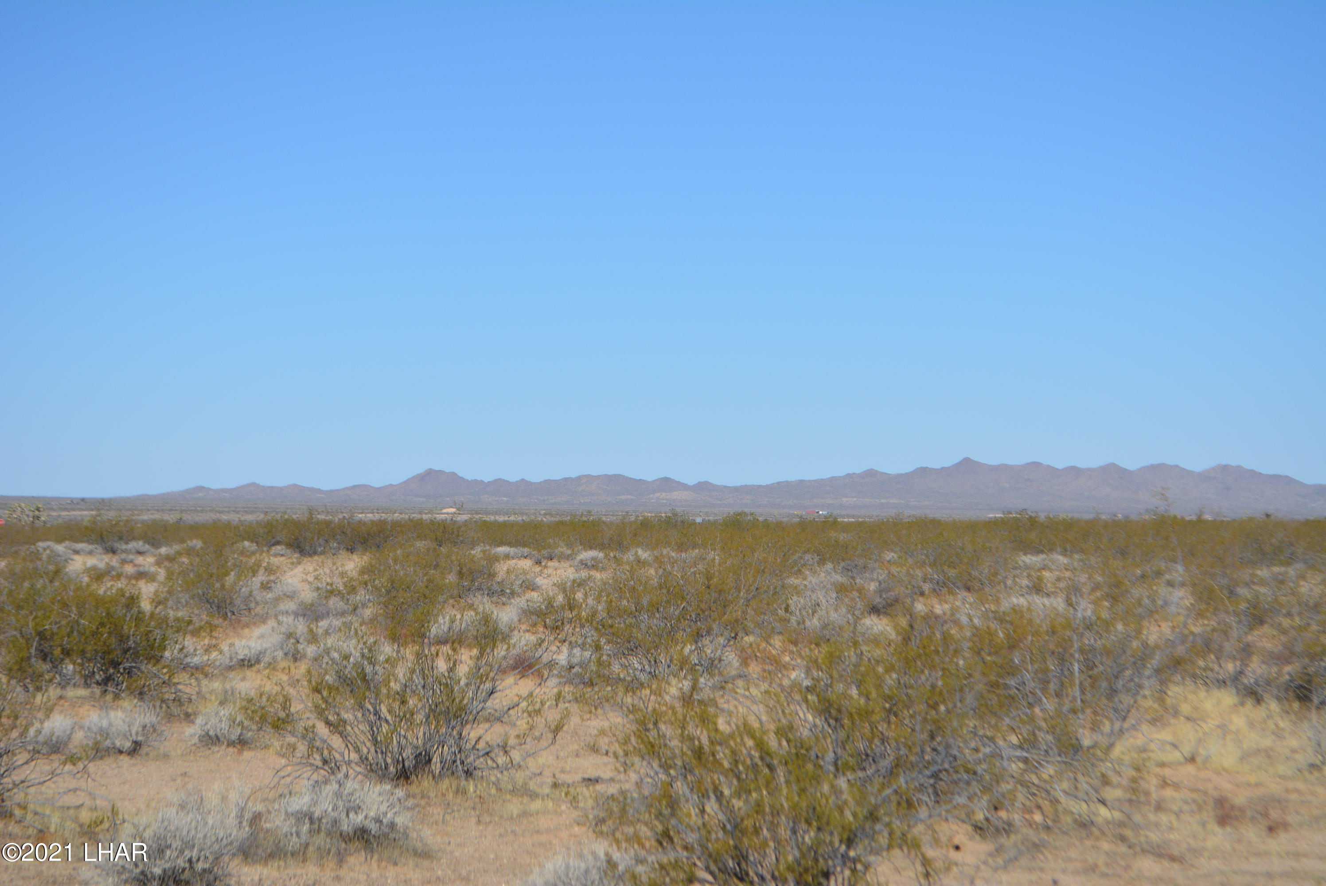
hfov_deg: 24.6
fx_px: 3041
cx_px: 663
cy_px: 443
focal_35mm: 82
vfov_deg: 16.6
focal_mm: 55
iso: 400
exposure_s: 1/2000
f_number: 8
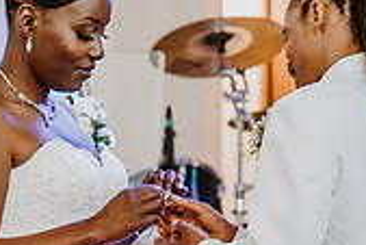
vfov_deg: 2.7
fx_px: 5189
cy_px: 279
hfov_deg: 4.0
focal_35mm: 510
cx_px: 69
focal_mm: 120
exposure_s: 1/125
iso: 1000
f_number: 4
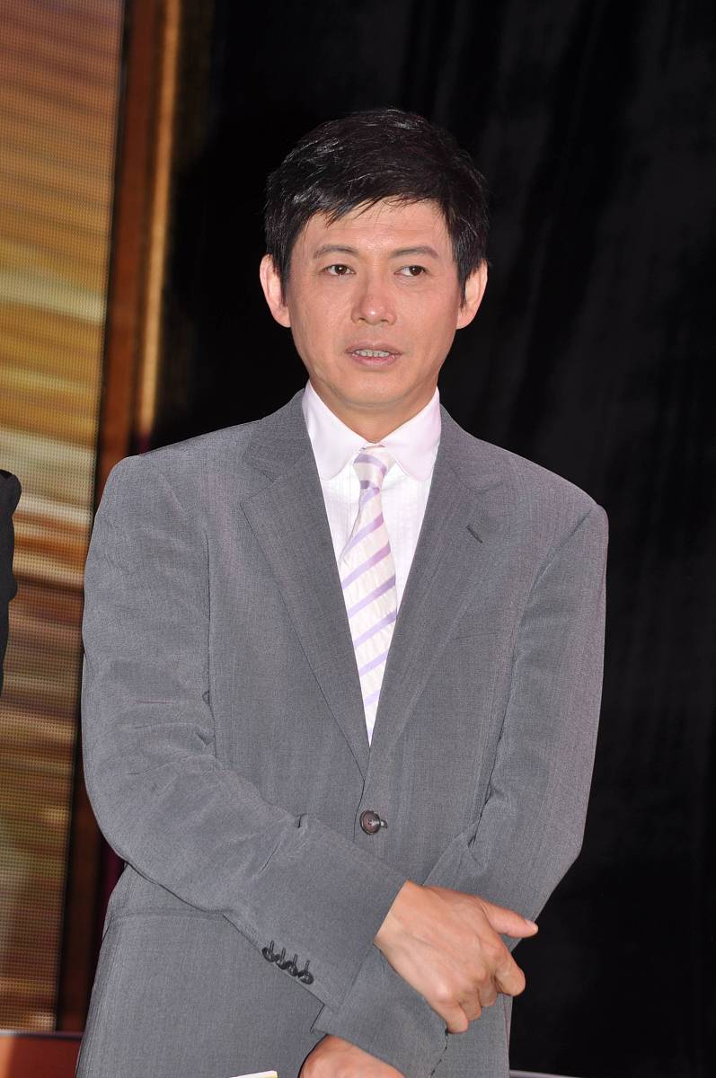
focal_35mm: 202
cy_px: 539
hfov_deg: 6.8
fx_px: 6057
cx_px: 358
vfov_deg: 10.2
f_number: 7.1
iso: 200
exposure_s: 1/160
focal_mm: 135
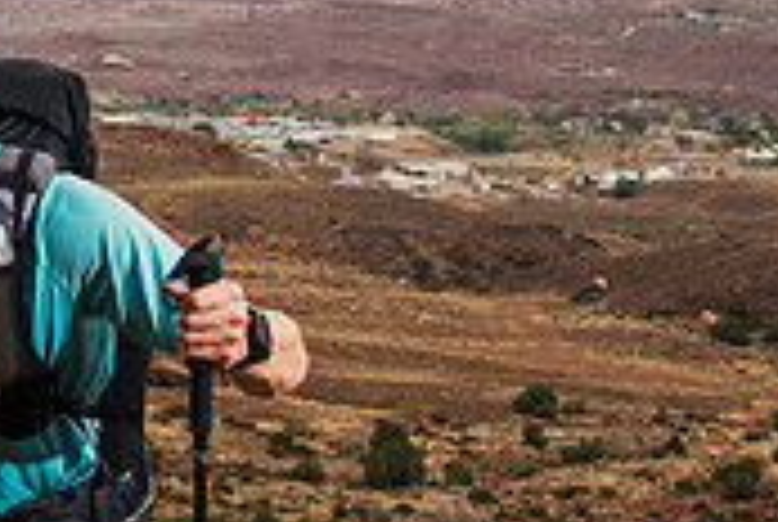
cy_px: 380
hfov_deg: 15.6
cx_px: -351
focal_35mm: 122
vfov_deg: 11.3
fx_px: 2641
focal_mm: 36
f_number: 6.3
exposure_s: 1/320
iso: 200
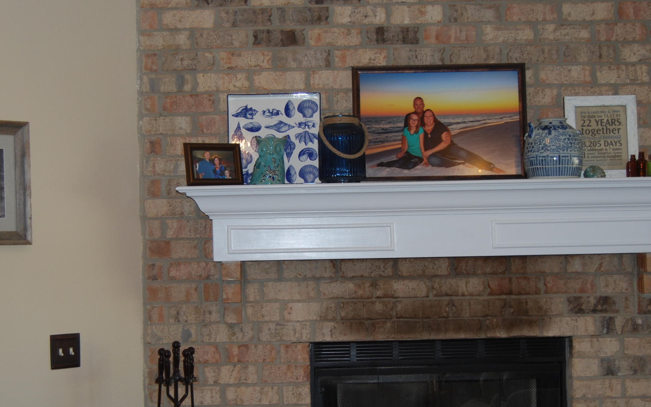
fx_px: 1255
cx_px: 274
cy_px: 254
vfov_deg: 18.4
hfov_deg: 29.0
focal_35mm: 71
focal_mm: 31
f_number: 4.5
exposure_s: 1/60
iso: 200
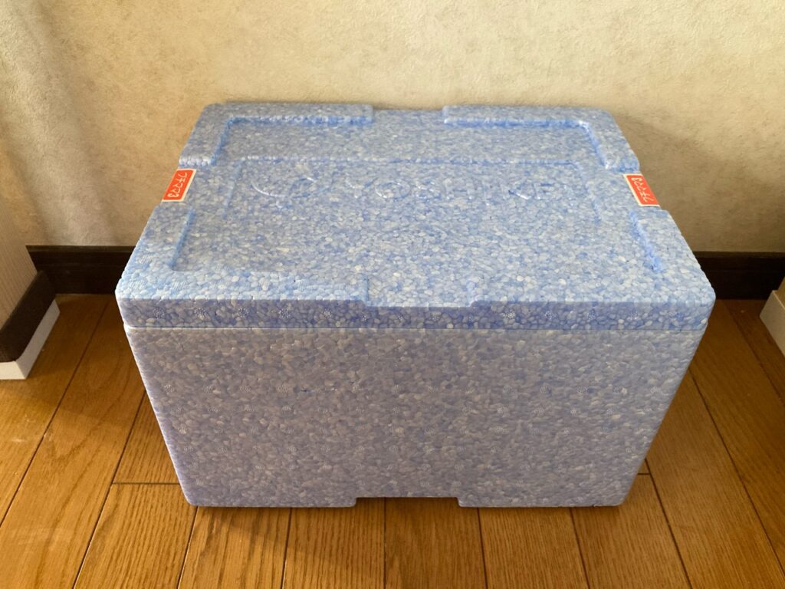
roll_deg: -1.0
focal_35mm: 28
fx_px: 635
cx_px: 392
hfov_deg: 63.4
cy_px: 294
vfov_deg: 49.7
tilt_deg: -39.4
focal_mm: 3.99
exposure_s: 1/59
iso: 320
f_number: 1.8
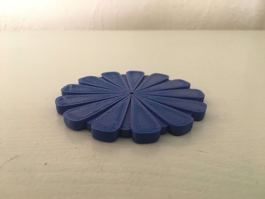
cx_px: 132
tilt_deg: -24.4
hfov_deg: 61.7
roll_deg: +0.7
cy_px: 100
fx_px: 222
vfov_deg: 48.2
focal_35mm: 29
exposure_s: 1/25
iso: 200
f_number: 2.2
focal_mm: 4.15
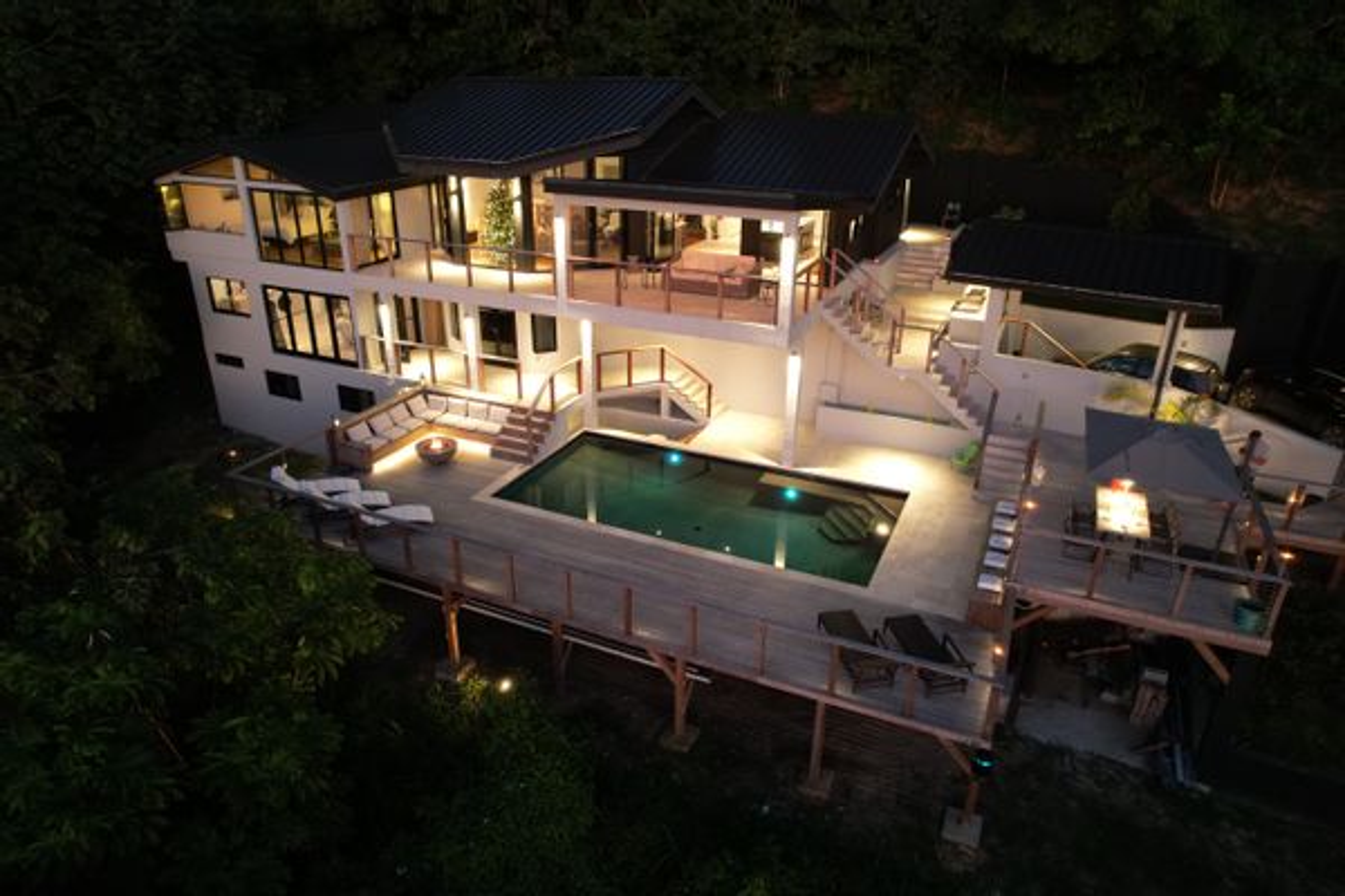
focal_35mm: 22
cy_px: 448
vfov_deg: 57.2
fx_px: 822
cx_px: 672
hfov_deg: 78.6
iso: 680
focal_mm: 8.38
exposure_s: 1/8
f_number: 2.8
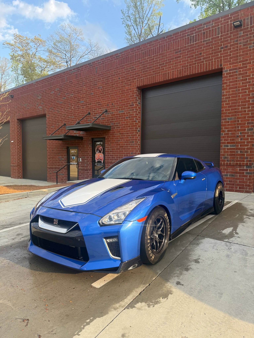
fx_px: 235
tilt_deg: -1.6
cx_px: 127
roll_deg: -0.3
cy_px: 169
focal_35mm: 24
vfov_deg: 71.6
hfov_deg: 56.8
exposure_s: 1/992
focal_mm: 6.76
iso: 100
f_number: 1.78
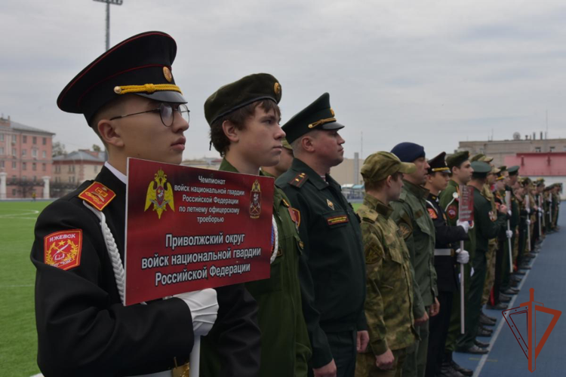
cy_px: 188
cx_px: 283
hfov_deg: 54.4
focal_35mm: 35
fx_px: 550
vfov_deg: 37.9
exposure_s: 1/250
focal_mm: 35
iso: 400
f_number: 8
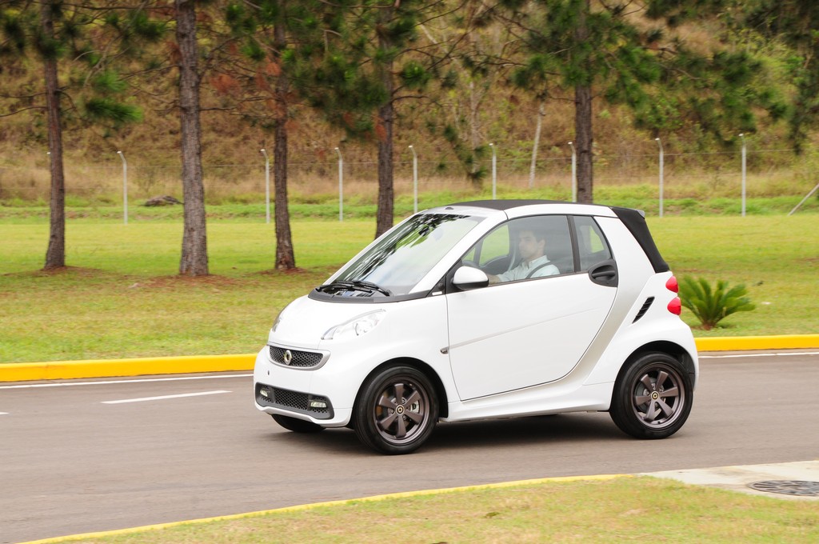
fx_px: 2215
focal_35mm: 98
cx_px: 410
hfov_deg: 20.9
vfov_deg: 14.0
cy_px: 272
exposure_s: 1/250
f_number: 10
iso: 500
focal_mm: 65
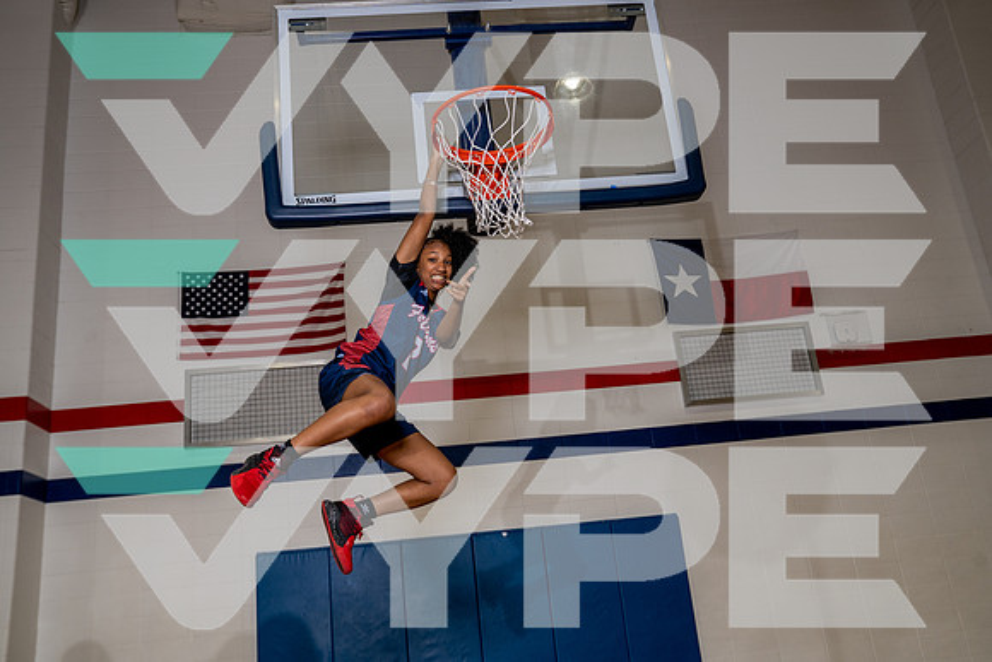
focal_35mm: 32
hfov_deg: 58.7
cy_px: 331
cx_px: 496
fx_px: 882
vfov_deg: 41.1
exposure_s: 1/250
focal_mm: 32
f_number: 5.6
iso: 500
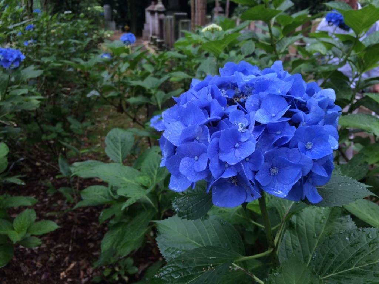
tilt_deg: -21.9
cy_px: 142
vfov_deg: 48.2
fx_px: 318
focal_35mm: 29
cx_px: 190
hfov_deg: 61.7
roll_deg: +0.5
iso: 32
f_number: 2.2
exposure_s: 1/120
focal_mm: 4.15
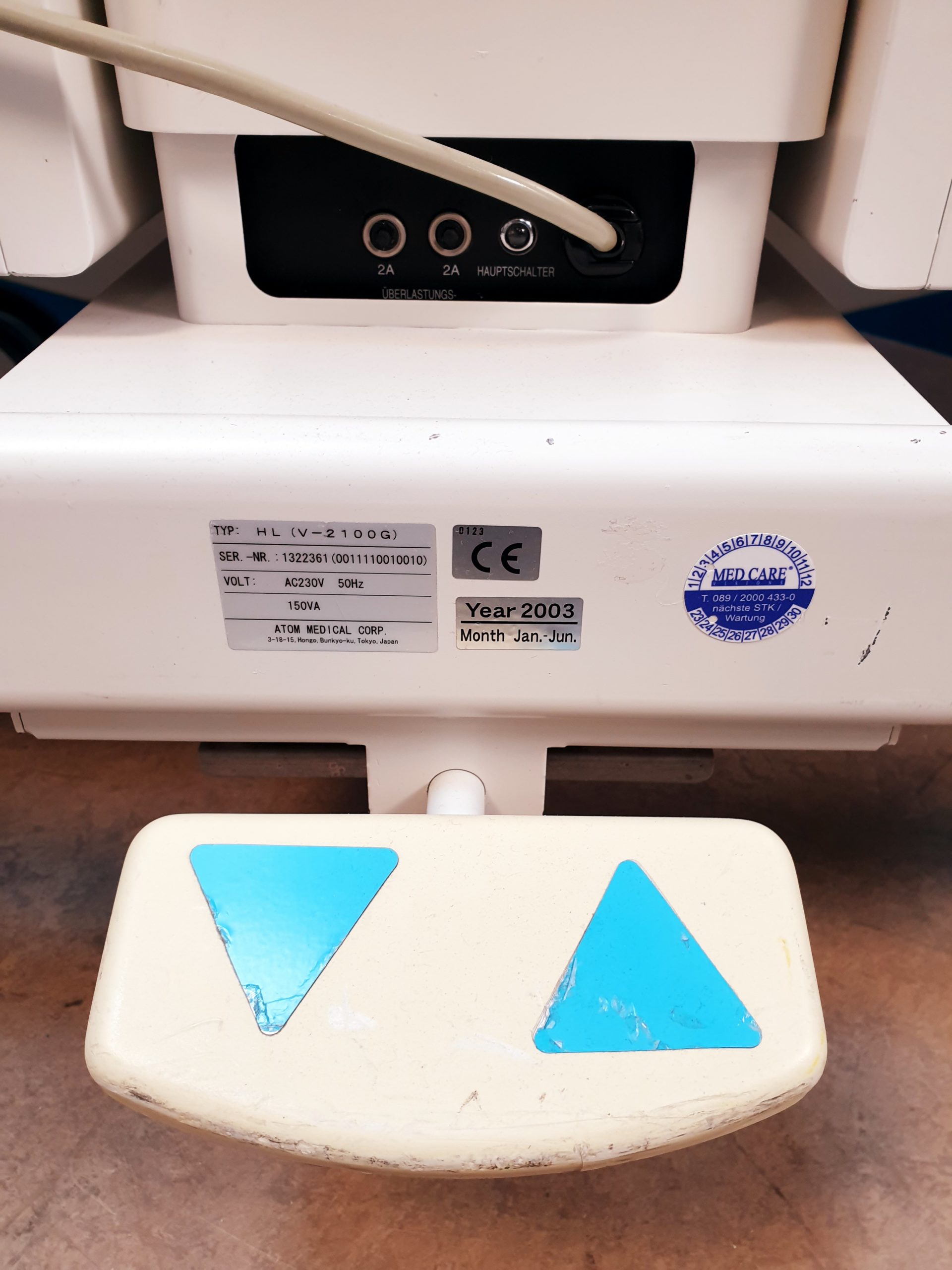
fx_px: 953
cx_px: 476
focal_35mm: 26
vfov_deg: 67.3
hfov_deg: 53.1
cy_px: 635
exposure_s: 1/50
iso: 100
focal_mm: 4.3
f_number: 2.4
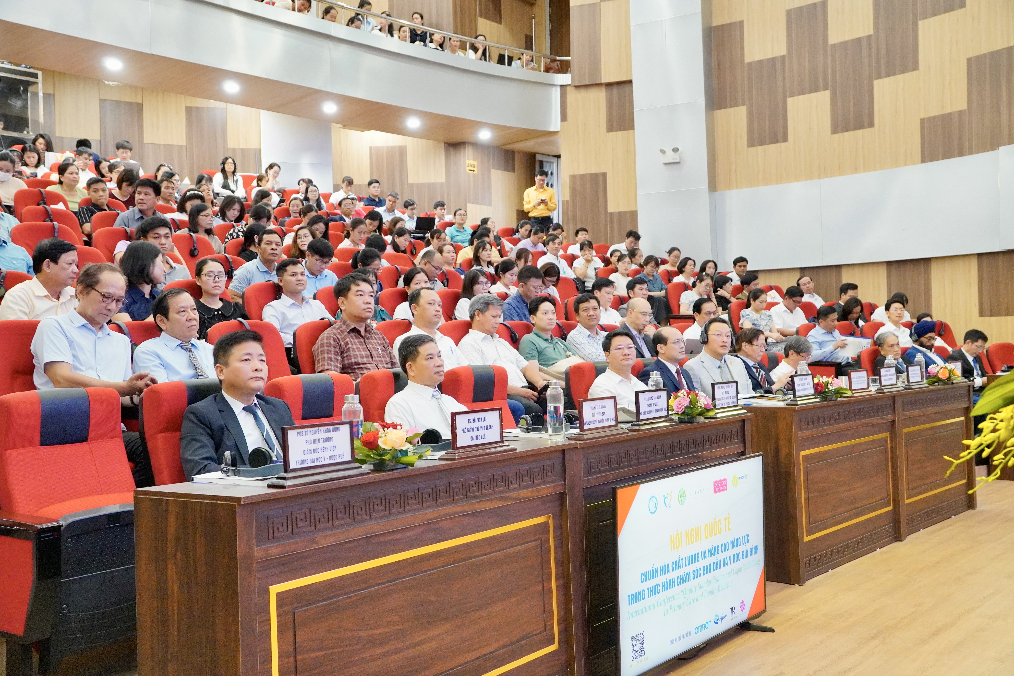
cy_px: 338
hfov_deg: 53.1
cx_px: 507
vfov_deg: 36.9
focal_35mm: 36
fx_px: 1014
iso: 3200
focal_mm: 24
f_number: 4.5
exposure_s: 1/60
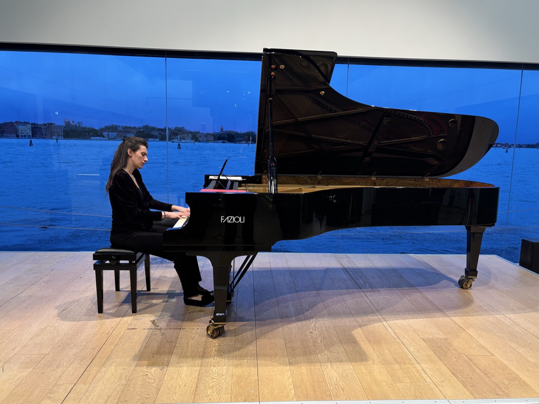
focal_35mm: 26
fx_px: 405
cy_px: 202
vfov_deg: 53.1
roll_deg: +0.3
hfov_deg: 67.3
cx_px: 270
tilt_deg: -8.4
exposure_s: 1/50
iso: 100
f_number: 1.6
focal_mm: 5.96
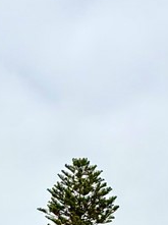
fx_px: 422
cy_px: 457
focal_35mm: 65
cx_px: 67
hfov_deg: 22.5
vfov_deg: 18.5
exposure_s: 1/3289
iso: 50
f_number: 2.2
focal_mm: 2.22
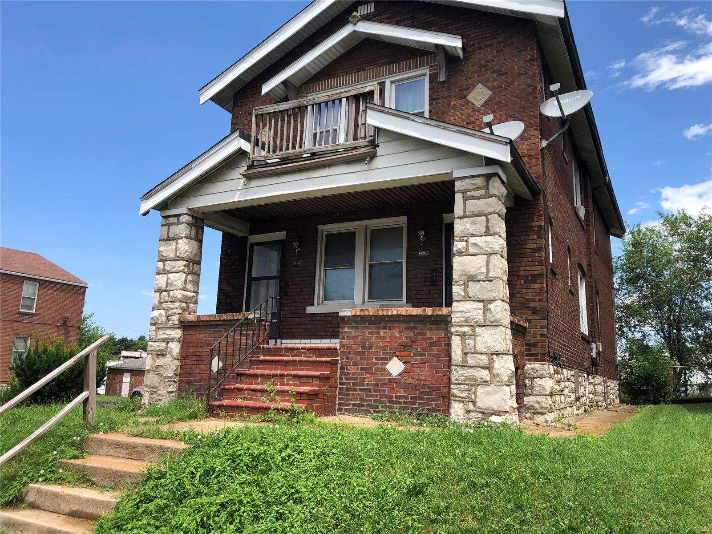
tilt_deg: +10.8
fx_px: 576
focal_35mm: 28
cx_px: 356
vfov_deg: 49.7
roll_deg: -2.5
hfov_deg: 63.4
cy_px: 267
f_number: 1.8
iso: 20
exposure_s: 1/1215
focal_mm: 3.99
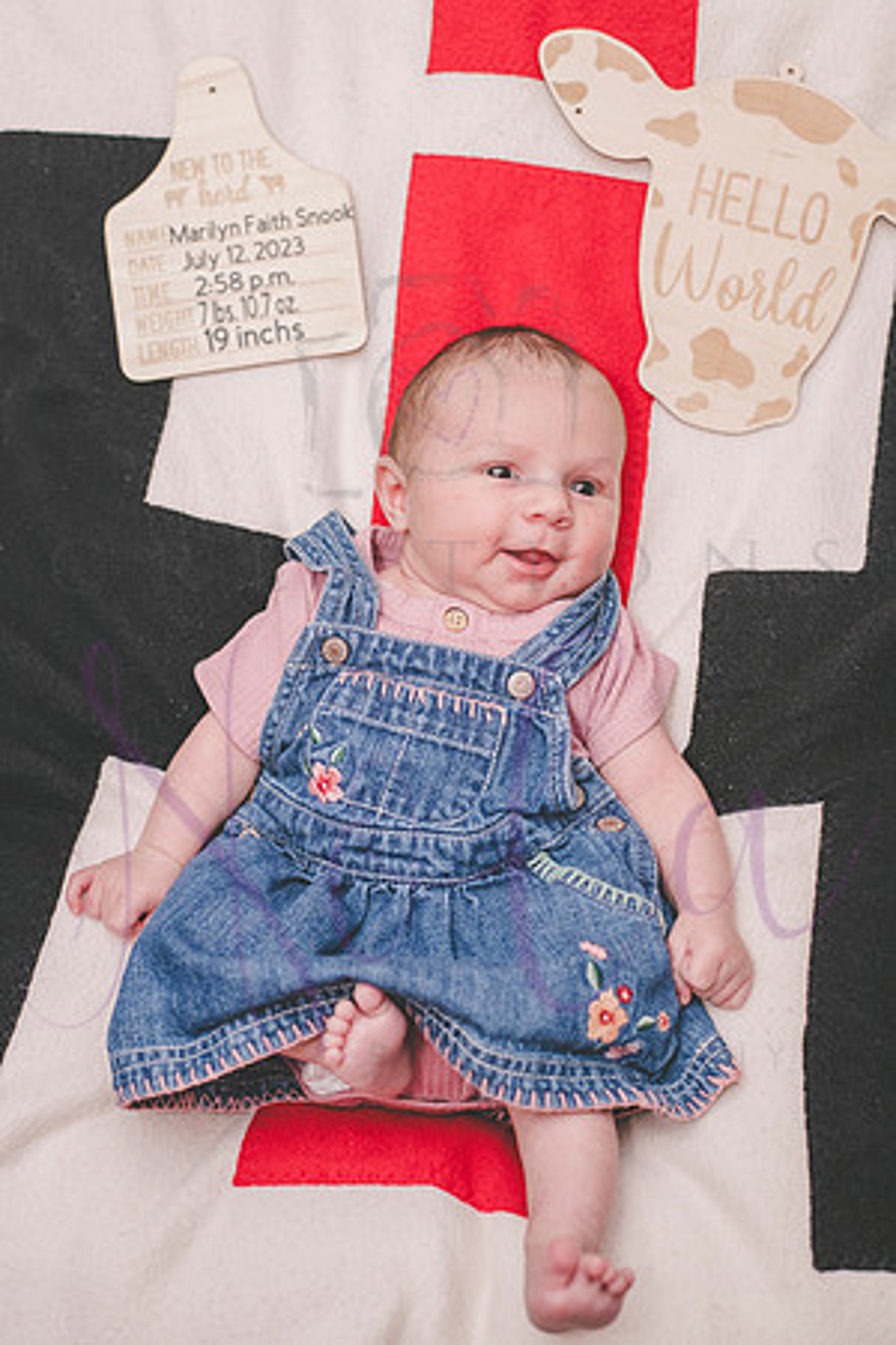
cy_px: 672
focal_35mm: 50
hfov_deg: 27.0
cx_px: 448
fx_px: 1867
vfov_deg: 39.6
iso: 800
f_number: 4
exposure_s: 1/250
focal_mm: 50
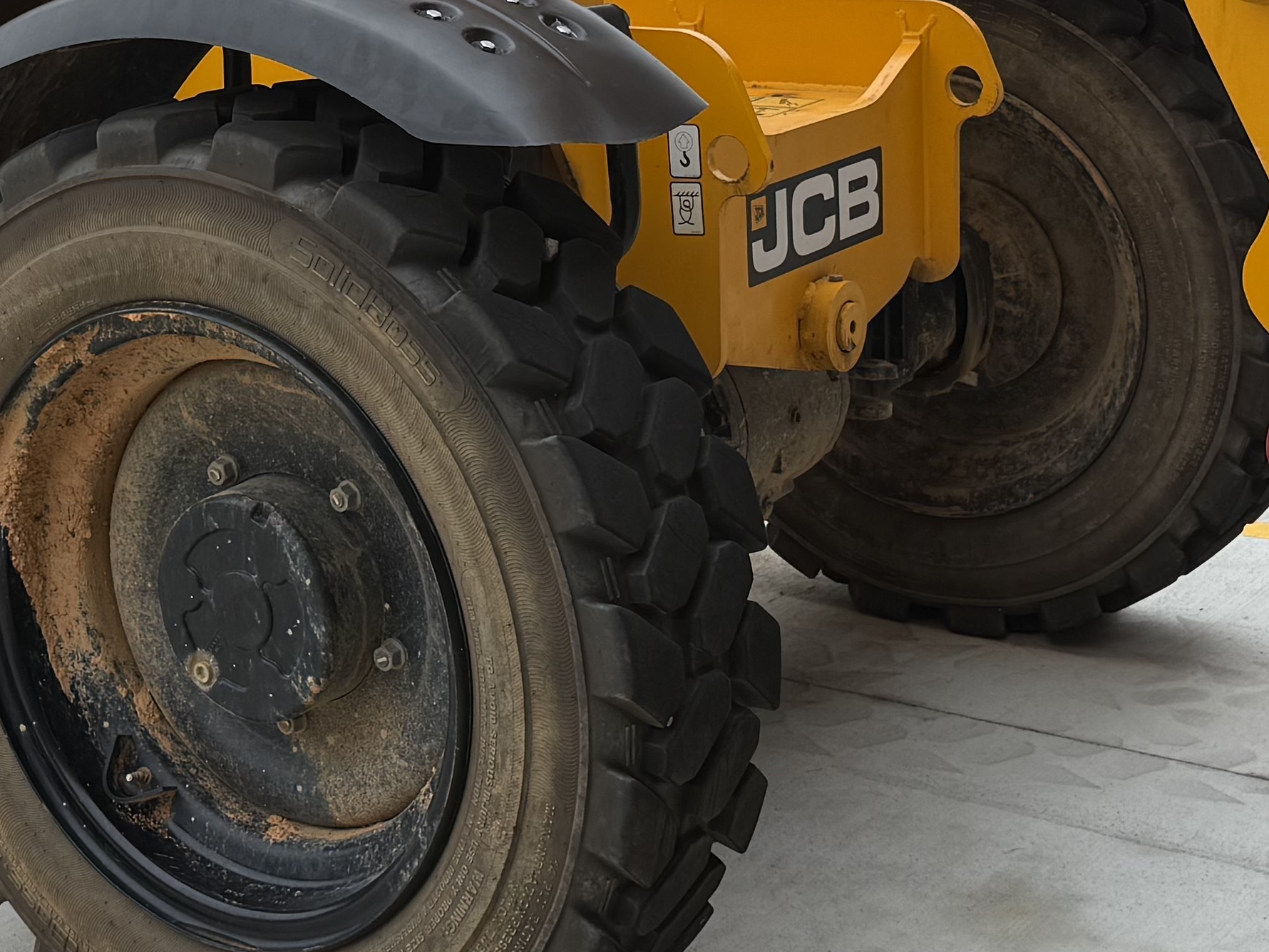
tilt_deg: -7.6
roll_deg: +1.4
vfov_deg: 18.8
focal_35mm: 77
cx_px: 387
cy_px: 113
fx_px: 2823
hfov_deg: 25.2
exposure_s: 1/2000
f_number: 1.78
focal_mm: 6.76
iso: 80
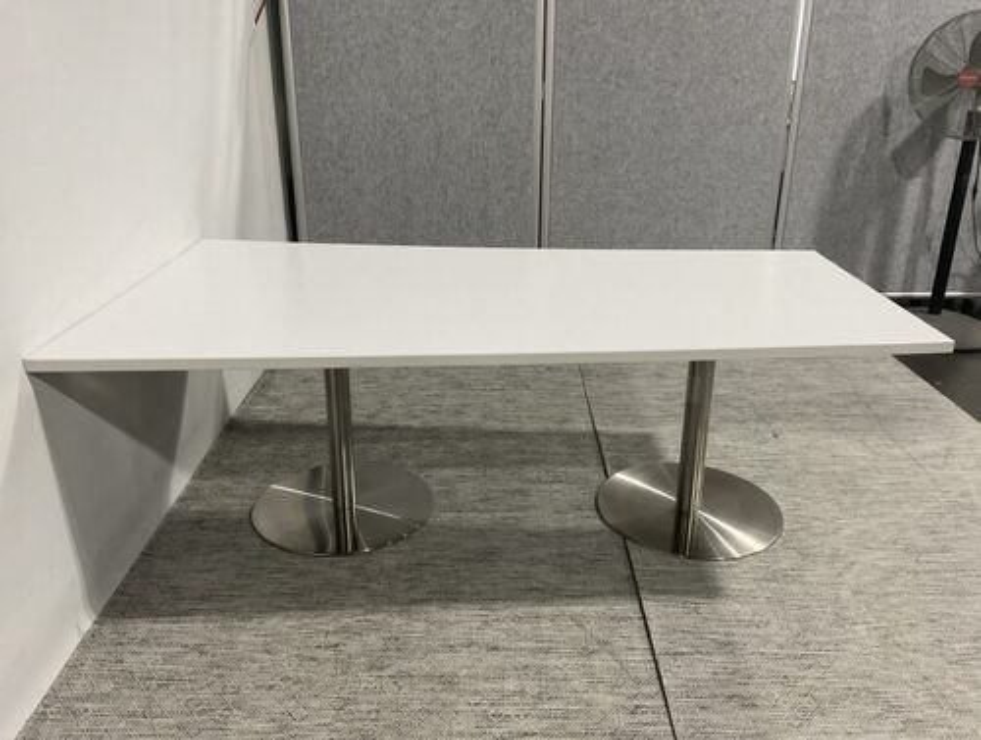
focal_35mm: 29
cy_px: 370
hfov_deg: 61.6
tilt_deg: -21.0
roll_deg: -1.4
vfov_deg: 48.4
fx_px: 823
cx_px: 490
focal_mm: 3
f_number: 1.8
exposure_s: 1/60
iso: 125
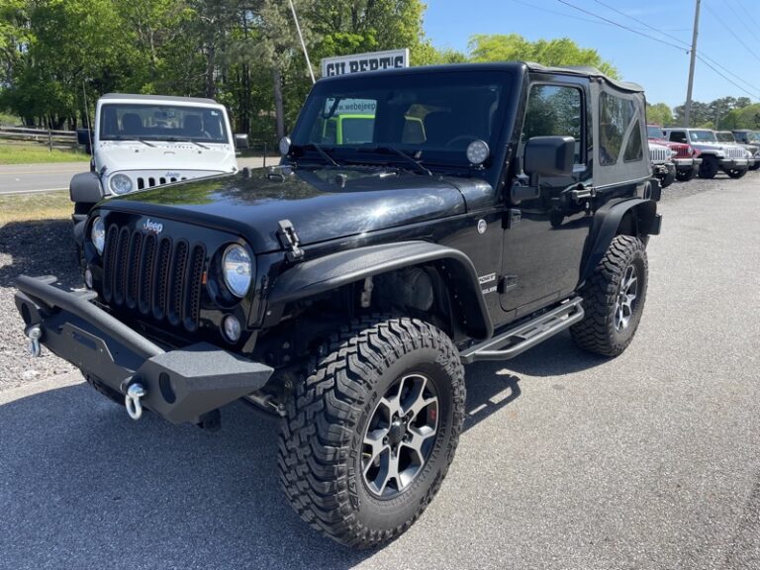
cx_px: 380
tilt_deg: -13.4
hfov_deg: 67.3
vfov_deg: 53.1
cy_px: 285
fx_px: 571
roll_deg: +0.5
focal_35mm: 26
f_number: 1.6
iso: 32
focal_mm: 4.2
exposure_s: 1/1289
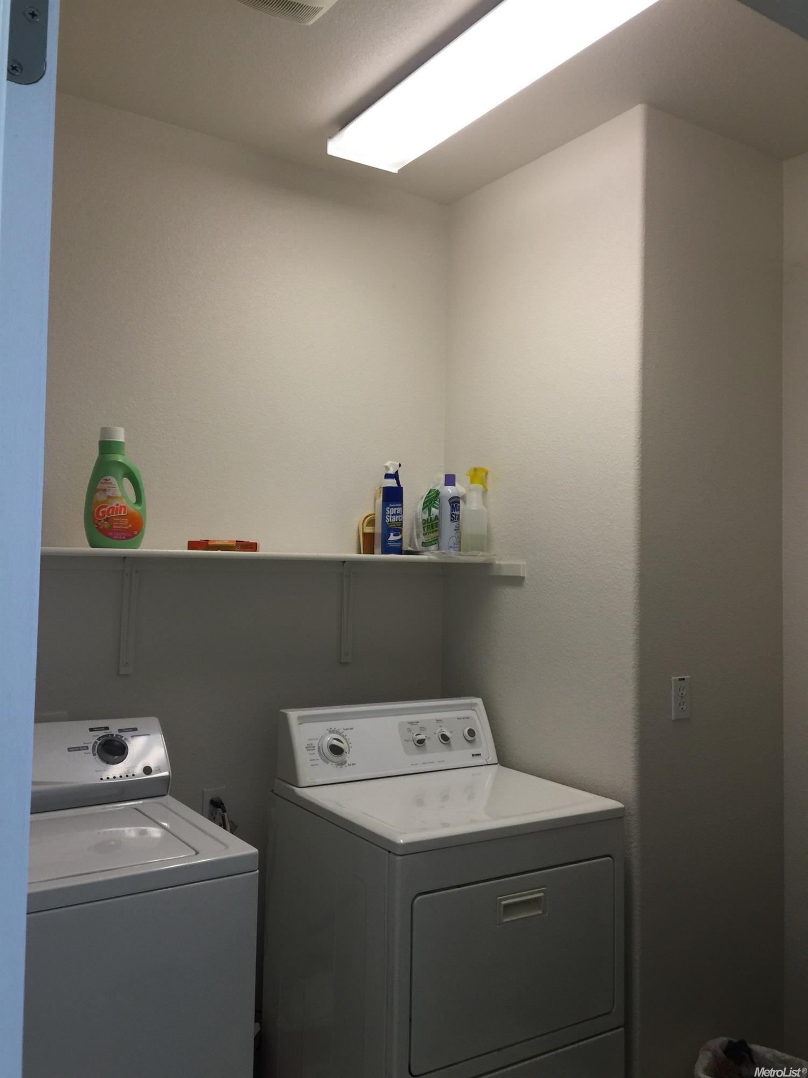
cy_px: 539
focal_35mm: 29
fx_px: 903
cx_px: 404
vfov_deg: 61.7
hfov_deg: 48.2
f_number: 2.2
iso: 32
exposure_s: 1/30
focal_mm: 4.15
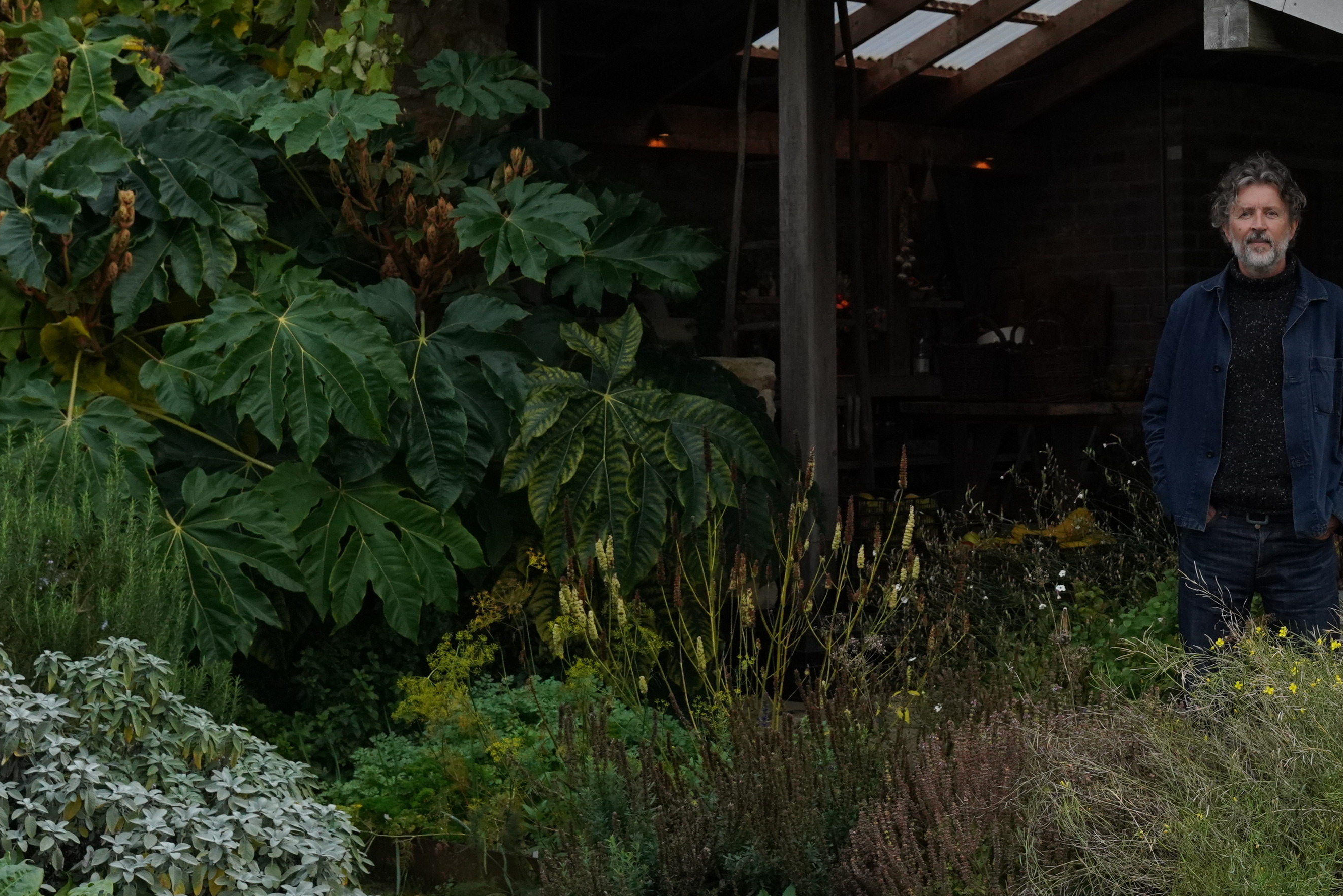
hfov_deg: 24.8
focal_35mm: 81
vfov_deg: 16.7
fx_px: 3022
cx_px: 1013
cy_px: 171
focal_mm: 36
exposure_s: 1/1000
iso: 1250
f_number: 7.1
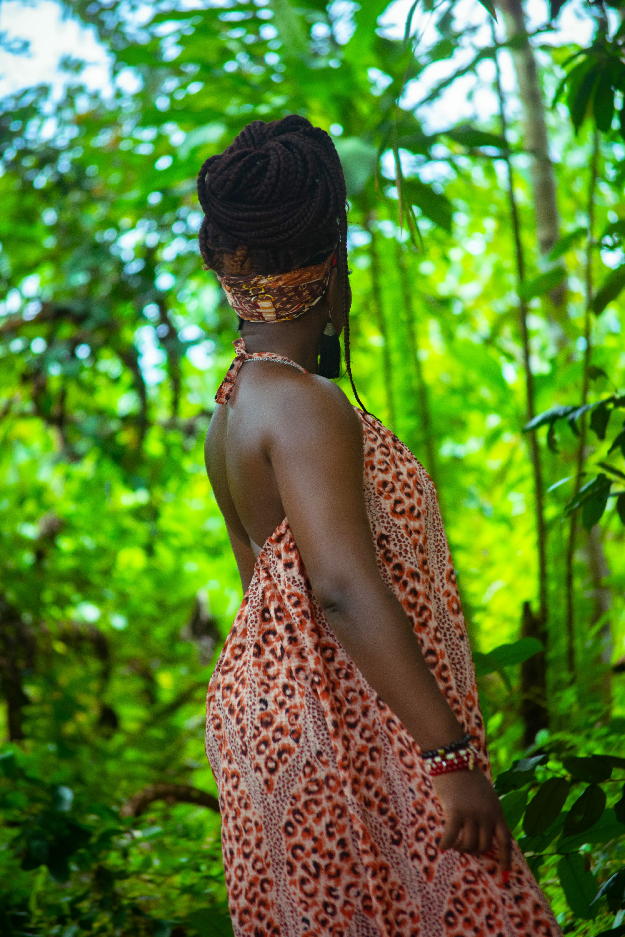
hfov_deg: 6.3
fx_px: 5664
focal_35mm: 218
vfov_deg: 9.5
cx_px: 312
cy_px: 468
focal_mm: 145
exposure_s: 1/160
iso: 400
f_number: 5.6
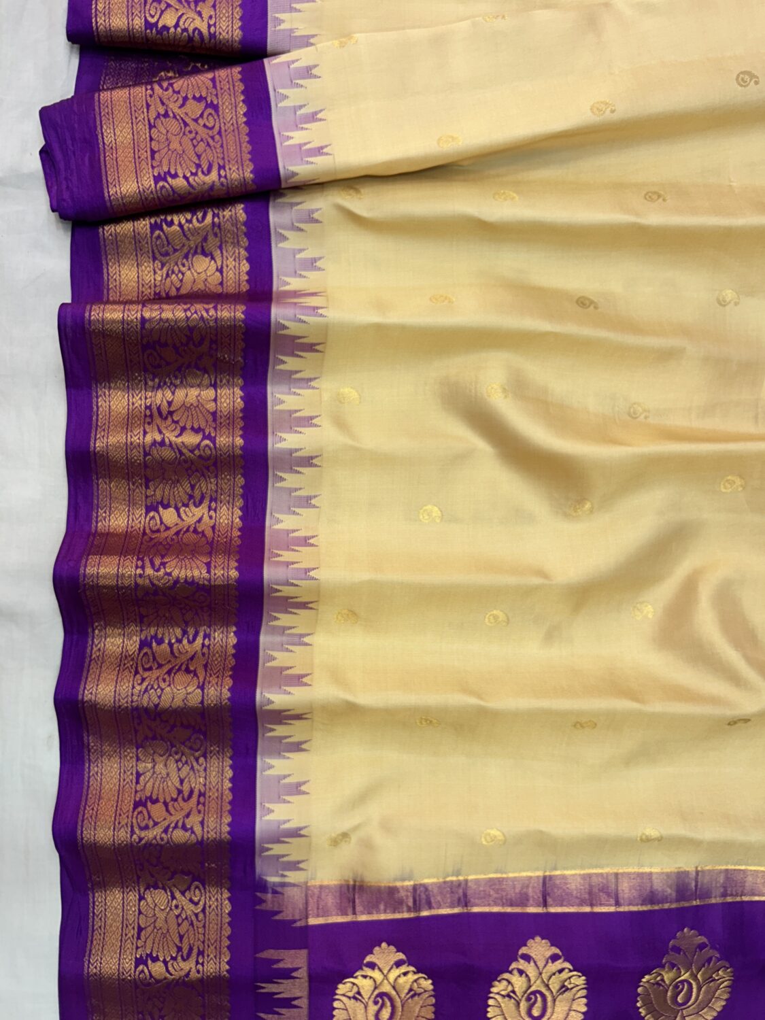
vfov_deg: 67.3
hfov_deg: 53.1
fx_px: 766
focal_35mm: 26
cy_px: 510
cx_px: 382
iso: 32
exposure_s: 1/105
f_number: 1.5
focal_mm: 5.7
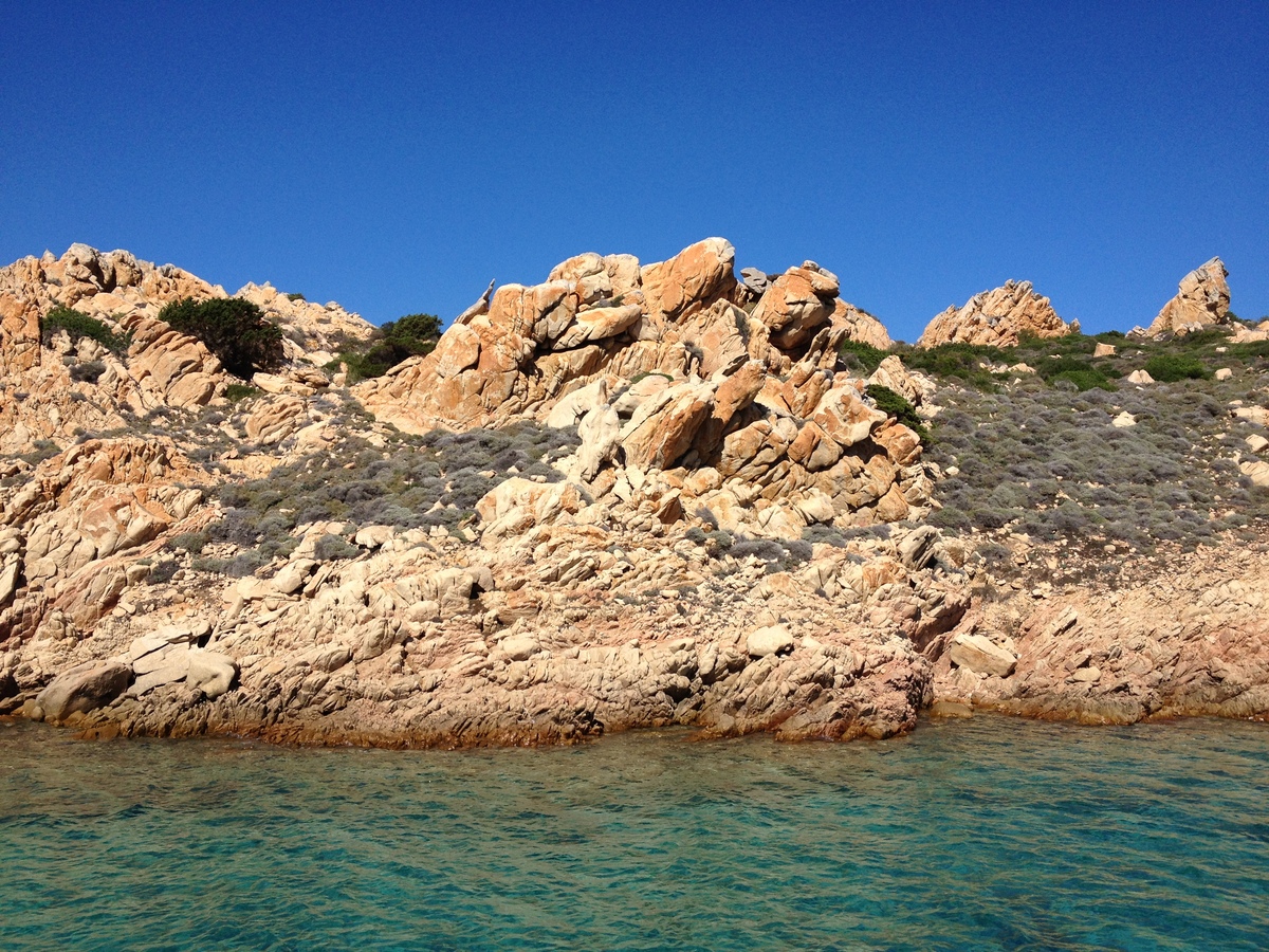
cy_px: 476
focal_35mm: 35
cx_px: 634
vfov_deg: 40.7
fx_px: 1283
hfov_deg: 52.6
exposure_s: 1/2513
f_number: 2.4
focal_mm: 4.28
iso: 64
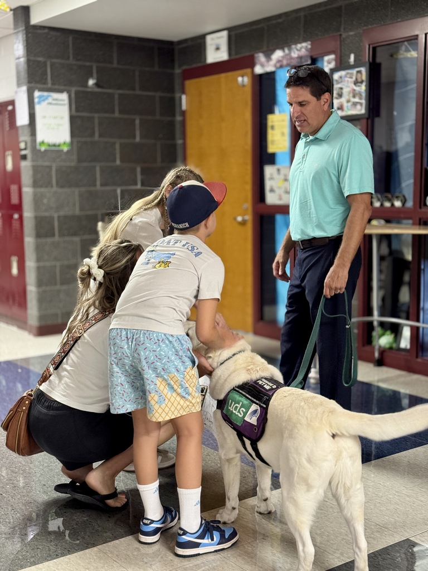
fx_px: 791
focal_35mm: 48
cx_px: 214
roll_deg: +0.9
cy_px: 286
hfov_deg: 30.3
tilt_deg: -8.1
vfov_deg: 39.7
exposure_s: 1/35
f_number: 1.78
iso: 400
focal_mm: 6.76
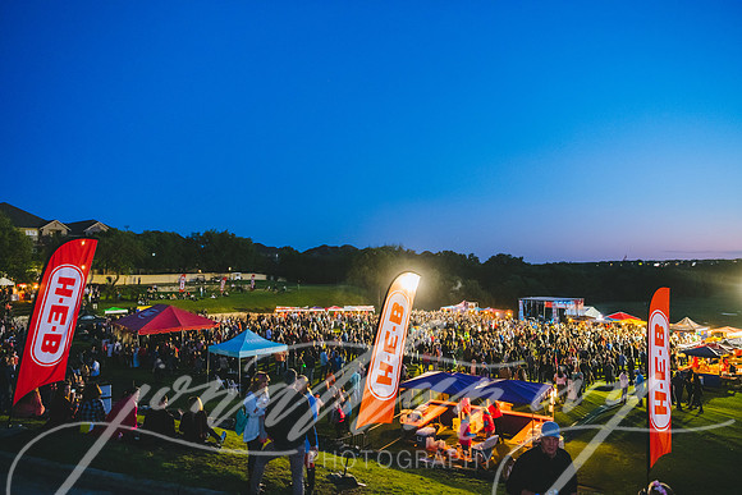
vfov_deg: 53.2
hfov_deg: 73.7
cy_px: 248
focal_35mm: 24
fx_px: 495
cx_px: 371
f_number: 3.5
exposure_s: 1/60
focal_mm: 24
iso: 2500
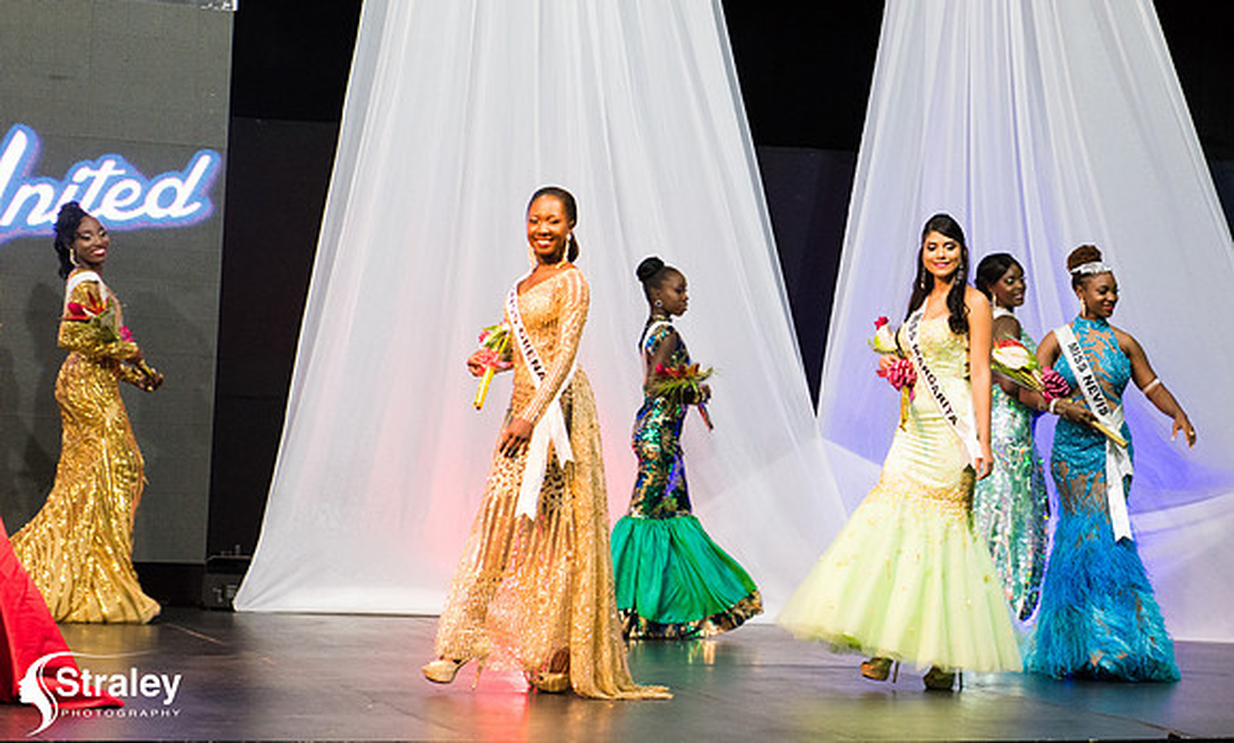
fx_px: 3474
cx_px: 852
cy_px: 383
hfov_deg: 20.1
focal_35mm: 104
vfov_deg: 12.2
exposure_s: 1/160
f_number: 5
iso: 4000
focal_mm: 70
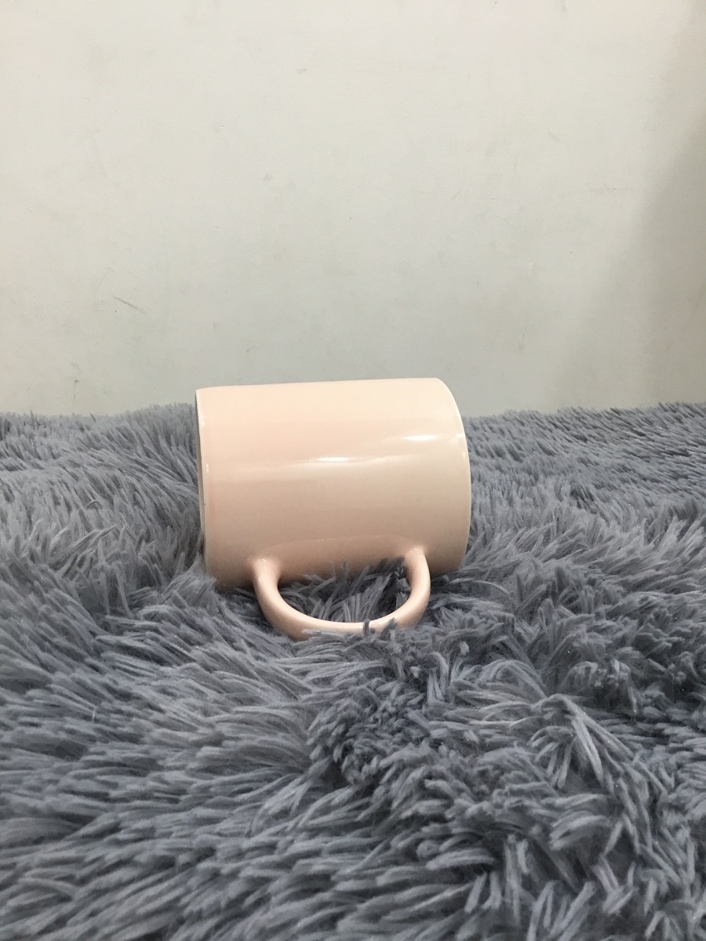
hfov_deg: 45.4
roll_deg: +1.2
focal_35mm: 31
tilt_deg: -16.0
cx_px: 353
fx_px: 843
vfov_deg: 58.4
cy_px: 470
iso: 100
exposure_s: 1/33
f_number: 2.4
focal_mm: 3.3
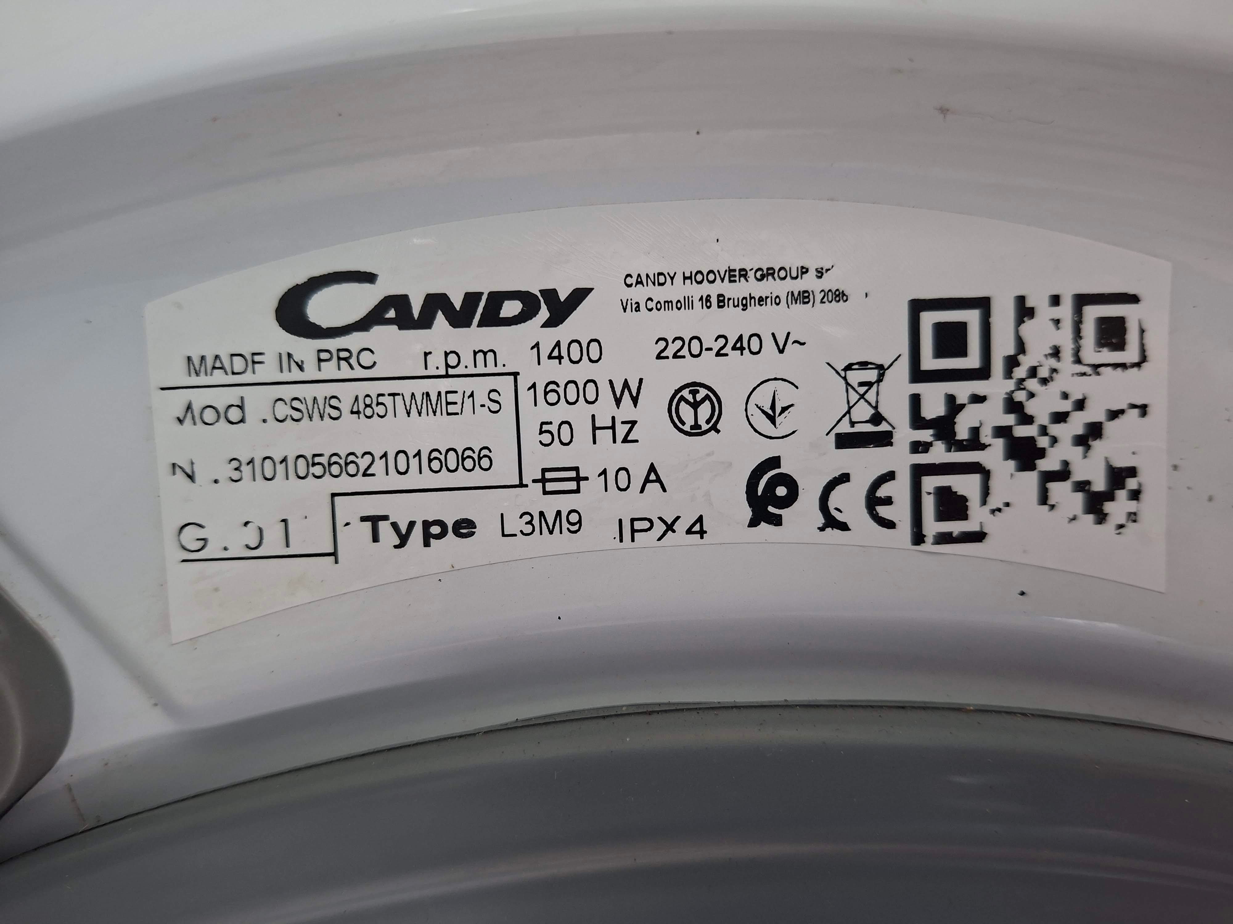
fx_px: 819
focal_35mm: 23
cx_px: 616
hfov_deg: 73.9
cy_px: 462
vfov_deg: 58.9
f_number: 1.8
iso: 400
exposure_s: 1/33
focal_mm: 5.54
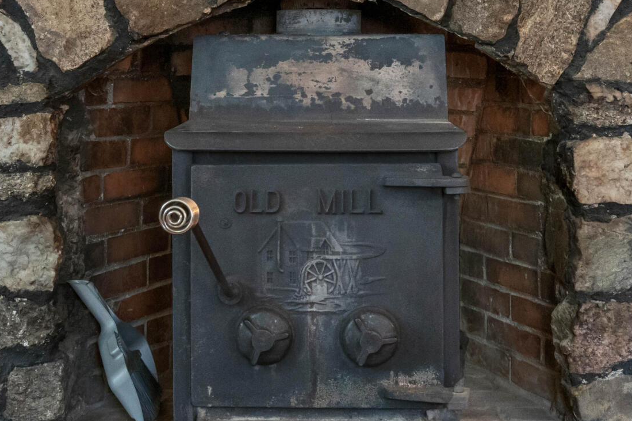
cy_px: 51
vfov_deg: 18.9
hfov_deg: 28.4
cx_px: 286
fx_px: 1246
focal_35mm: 71
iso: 4000
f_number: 5.6
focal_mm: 26
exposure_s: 1/30
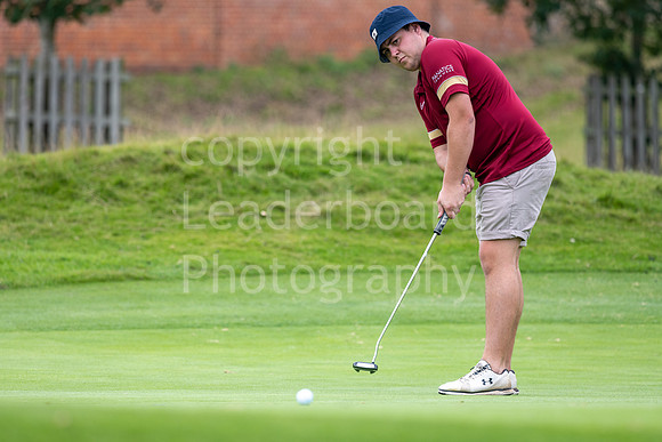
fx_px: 6166
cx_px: 293
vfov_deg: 4.1
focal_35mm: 335
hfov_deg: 6.1
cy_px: 218
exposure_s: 1/320
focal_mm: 300
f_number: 5
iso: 160
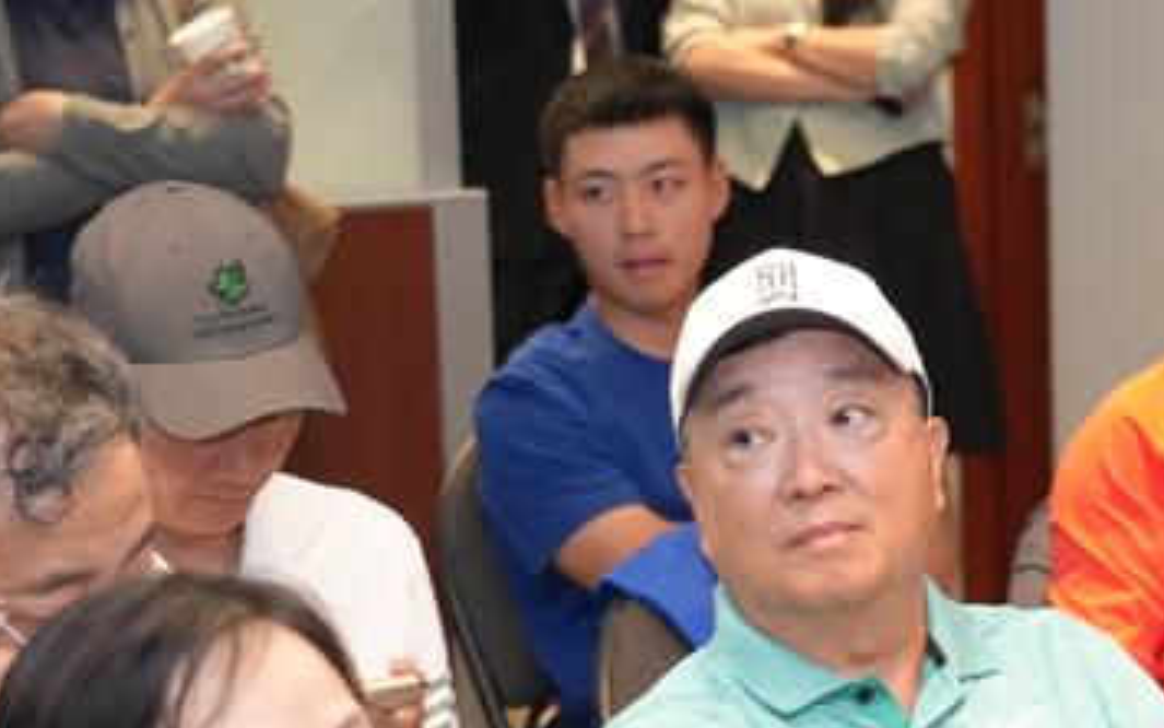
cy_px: 758
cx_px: 1020
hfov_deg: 13.7
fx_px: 4823
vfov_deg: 8.6
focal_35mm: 152
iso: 4000
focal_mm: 49
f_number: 4
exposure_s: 1/160
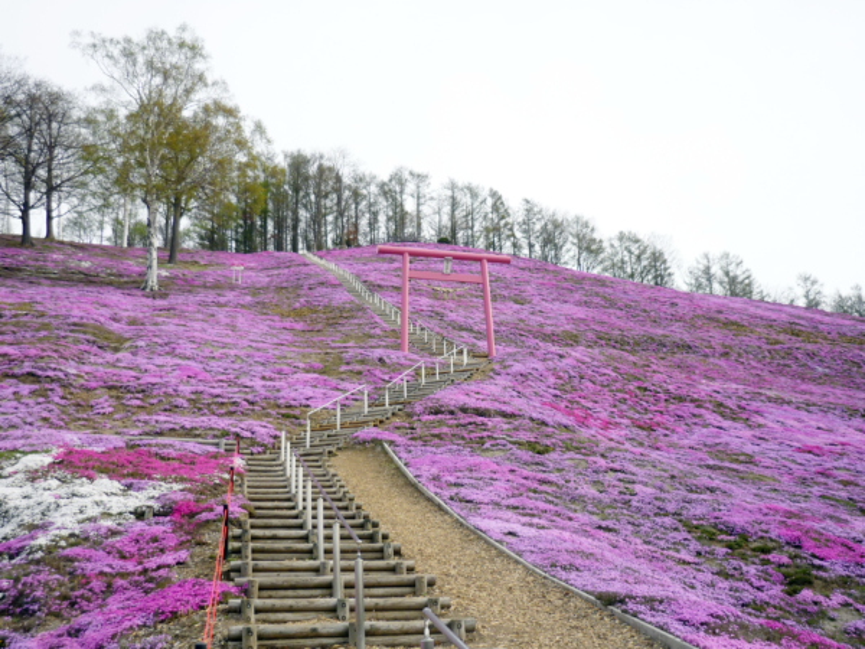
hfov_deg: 49.0
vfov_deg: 37.7
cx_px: 432
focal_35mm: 38
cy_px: 324
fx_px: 950
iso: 100
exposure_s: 1/640
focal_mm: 6.3
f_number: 2.9
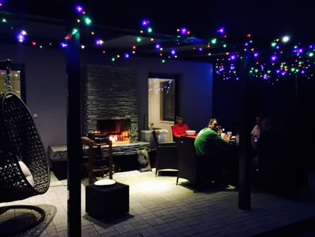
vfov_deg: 48.2
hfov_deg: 61.7
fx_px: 264
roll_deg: -0.2
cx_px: 158
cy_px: 118
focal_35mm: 29
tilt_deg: -2.9
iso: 640
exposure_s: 1/17
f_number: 2.2
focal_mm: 4.15
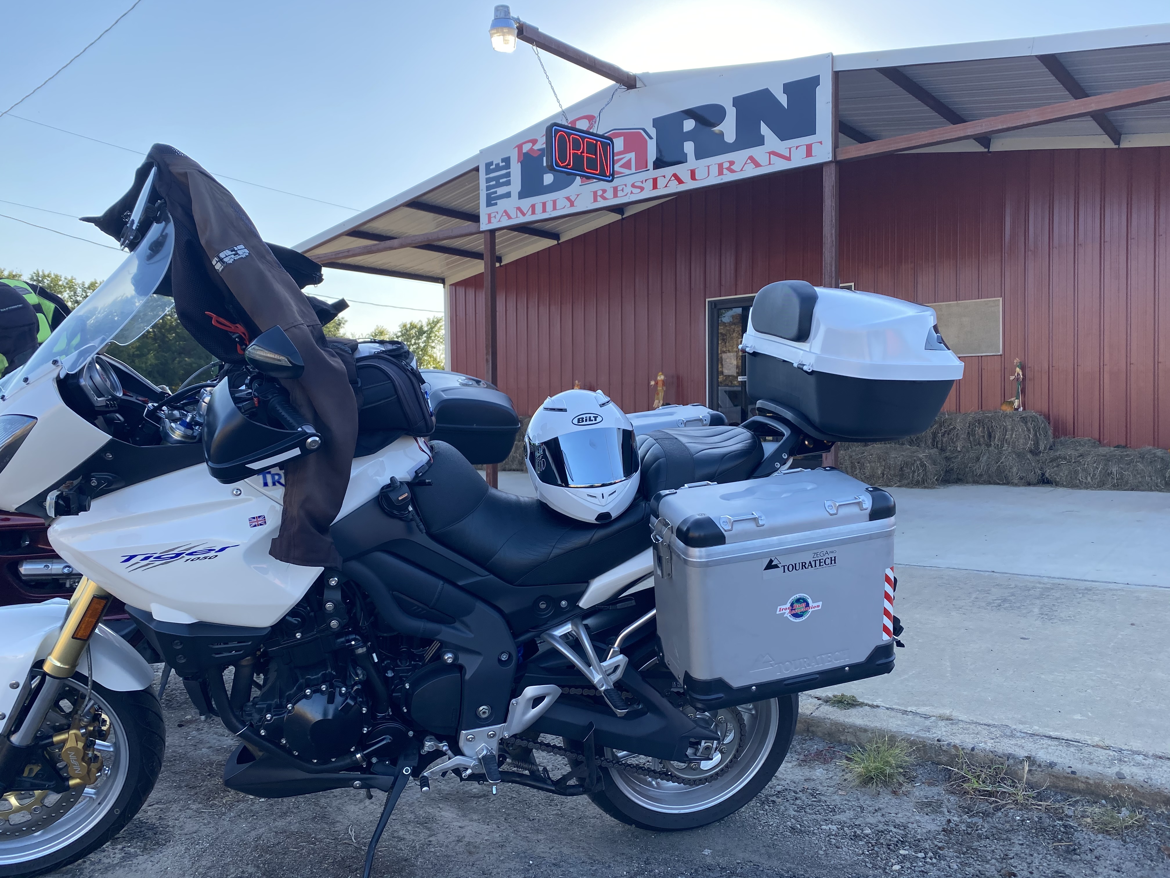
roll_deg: +0.6
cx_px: 585
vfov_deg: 53.1
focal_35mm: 26
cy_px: 439
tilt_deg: -1.4
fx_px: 879
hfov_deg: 67.3
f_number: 1.8
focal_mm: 4.25
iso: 32
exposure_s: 1/742
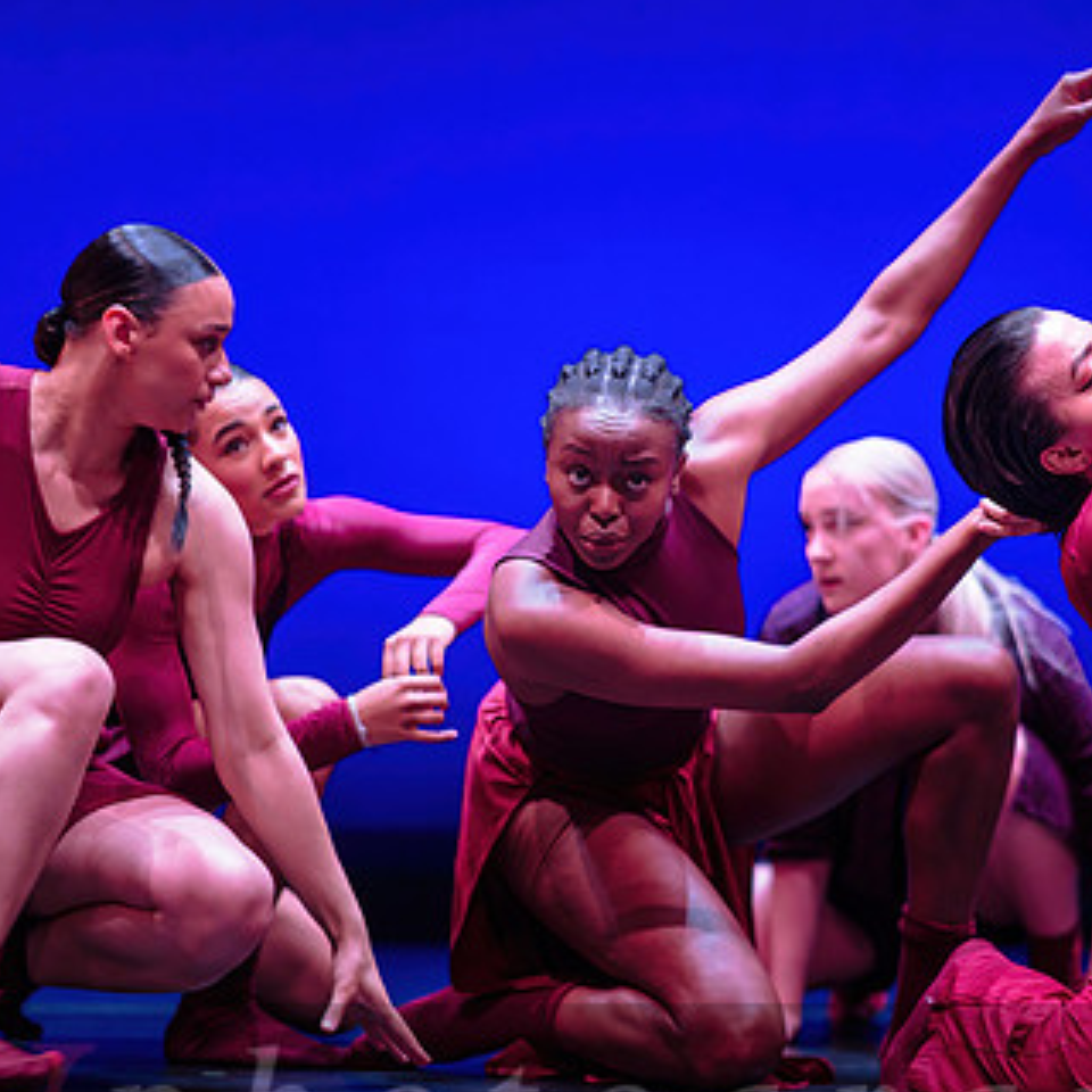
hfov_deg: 10.7
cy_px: 652
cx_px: 706
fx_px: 5853
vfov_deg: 10.7
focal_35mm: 164
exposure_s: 1/320
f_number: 1.4
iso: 1250
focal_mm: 105
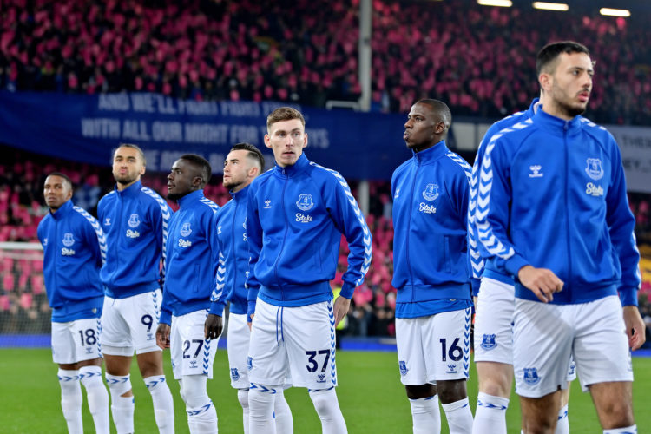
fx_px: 1844
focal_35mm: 102
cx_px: 326
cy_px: 217
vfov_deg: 13.4
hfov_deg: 20.0
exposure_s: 1/1250
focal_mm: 102
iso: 1250
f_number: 3.2
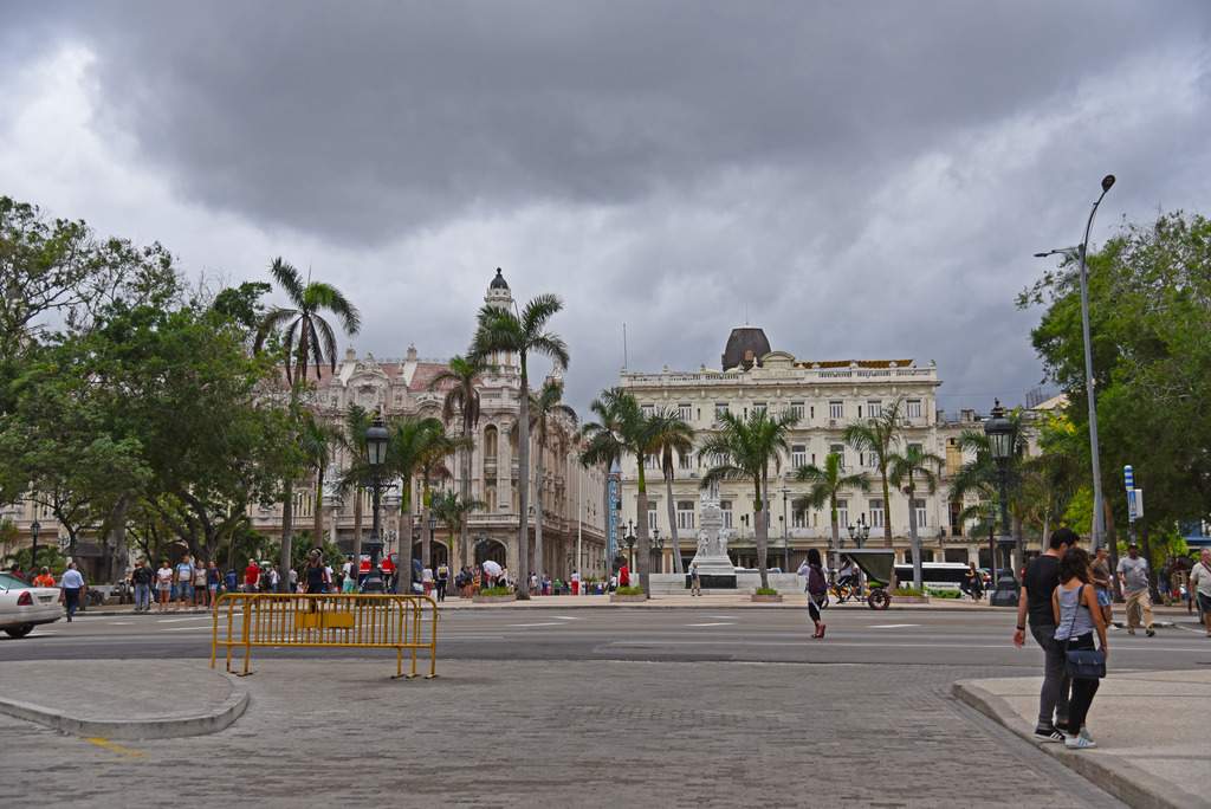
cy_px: 404
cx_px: 606
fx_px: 1279
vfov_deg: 35.1
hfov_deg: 50.7
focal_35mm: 38
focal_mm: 38
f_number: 4
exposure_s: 1/2000
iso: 320
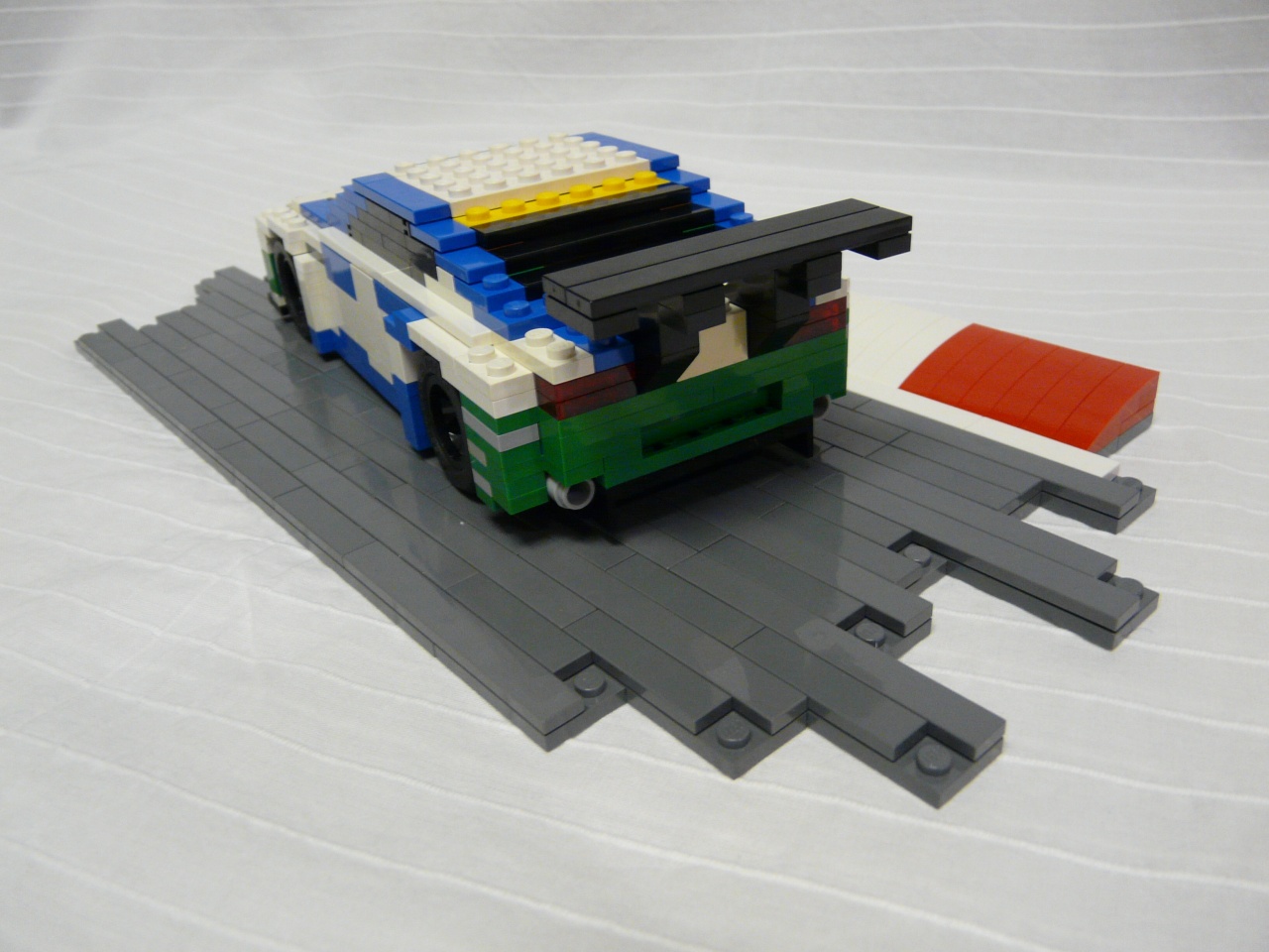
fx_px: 1026
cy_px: 476
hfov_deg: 63.4
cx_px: 634
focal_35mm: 28
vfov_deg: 49.7
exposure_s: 1/8
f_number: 2.8
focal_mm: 4.6
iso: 200
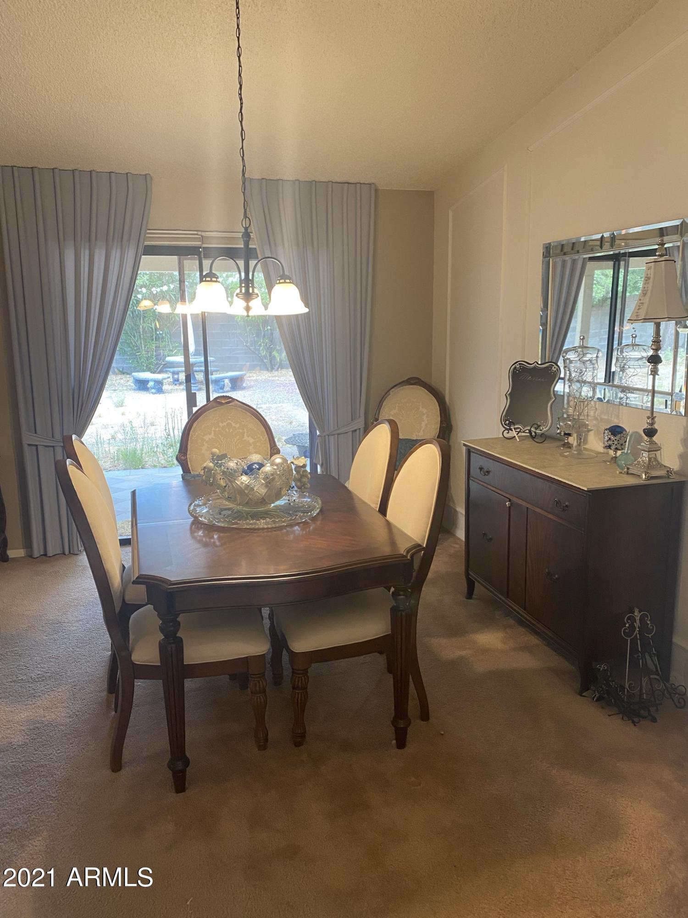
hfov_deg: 53.1
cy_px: 459
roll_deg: +0.3
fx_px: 689
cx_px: 344
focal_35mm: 26
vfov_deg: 67.3
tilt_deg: -10.8
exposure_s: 1/60
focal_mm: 4.25
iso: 125
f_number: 1.8
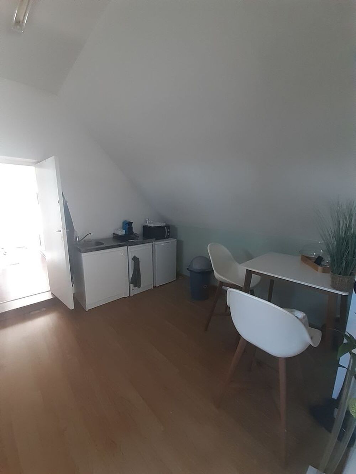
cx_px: 178
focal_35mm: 13
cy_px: 237
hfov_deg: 89.9
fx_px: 178
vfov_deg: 106.2
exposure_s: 1/25
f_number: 2.2
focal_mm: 1.13
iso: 250
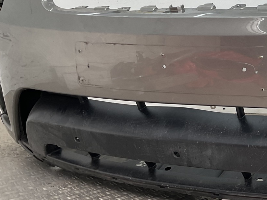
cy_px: 70
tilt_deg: -9.2
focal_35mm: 71
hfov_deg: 25.2
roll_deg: +0.0
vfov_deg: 20.7
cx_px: 304
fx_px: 548
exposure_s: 1/141
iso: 16
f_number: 1.8
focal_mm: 3
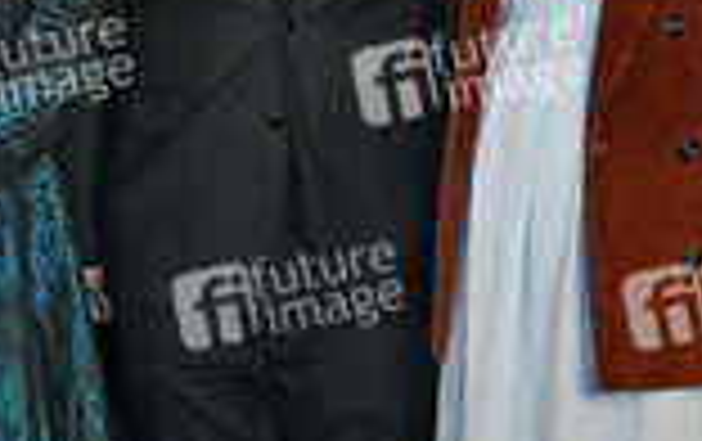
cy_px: -40
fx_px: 2701
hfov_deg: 14.4
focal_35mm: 141
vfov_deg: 9.2
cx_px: -101
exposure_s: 1/125
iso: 2000
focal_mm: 48
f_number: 5.6
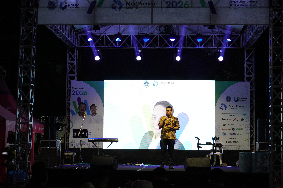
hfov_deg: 27.0
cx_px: 142
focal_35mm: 75
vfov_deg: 18.2
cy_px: 94
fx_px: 590
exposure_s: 1/100
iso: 1000
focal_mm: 50
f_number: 5
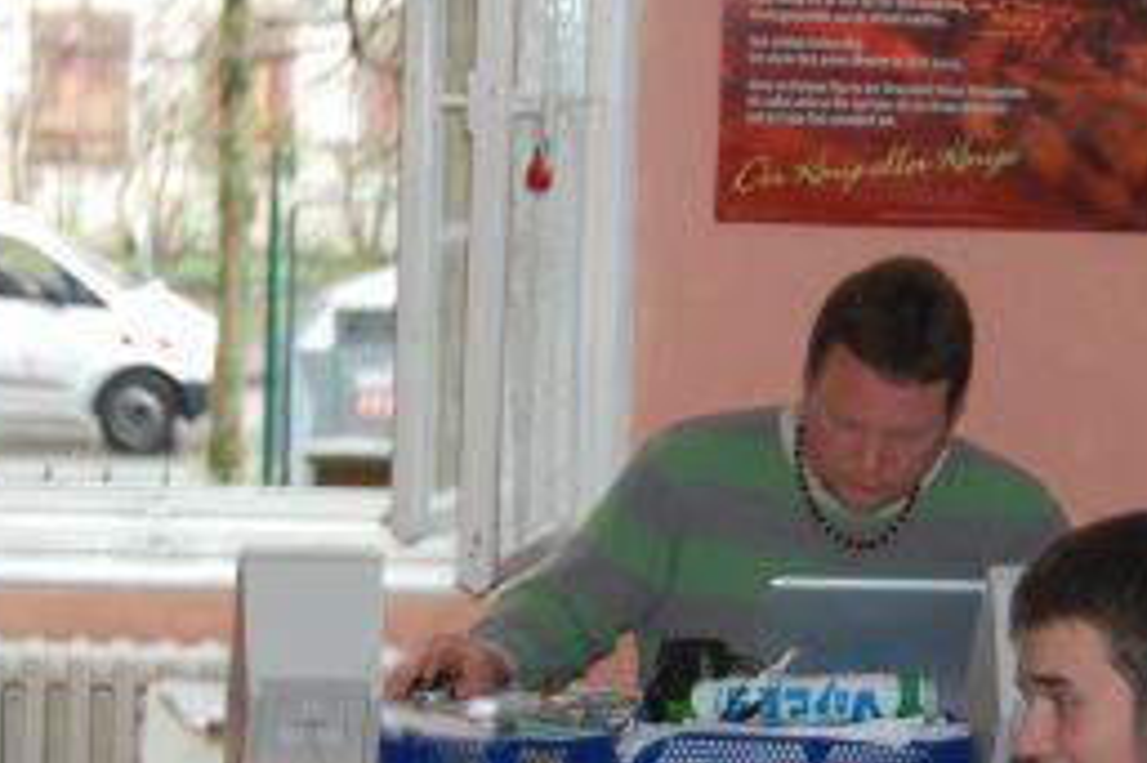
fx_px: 4521
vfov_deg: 9.6
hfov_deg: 14.4
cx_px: 362
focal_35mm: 142
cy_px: 651
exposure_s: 1/60
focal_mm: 38
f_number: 4.8
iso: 400
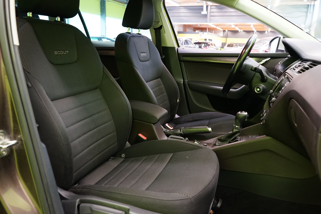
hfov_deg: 63.7
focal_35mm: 29
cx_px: 160
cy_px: 107
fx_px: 259
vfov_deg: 45.0
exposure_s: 1/15
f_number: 5
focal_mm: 29
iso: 2000
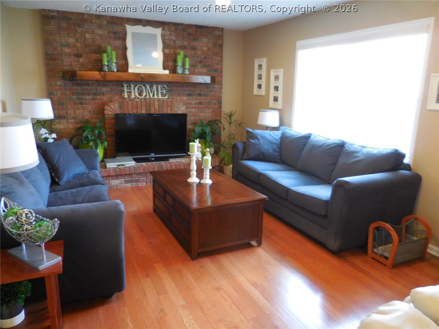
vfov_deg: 54.9
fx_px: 317
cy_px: 164
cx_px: 220
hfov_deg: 69.4
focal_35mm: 25
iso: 450
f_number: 3.3
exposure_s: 1/8
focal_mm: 4.5
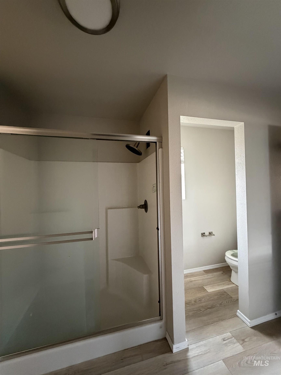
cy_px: 188
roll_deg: +1.4
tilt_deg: -0.3
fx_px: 152
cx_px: 140
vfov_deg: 102.1
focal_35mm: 14
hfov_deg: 85.7
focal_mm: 2.22
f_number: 2.2
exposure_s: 1/60
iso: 1000
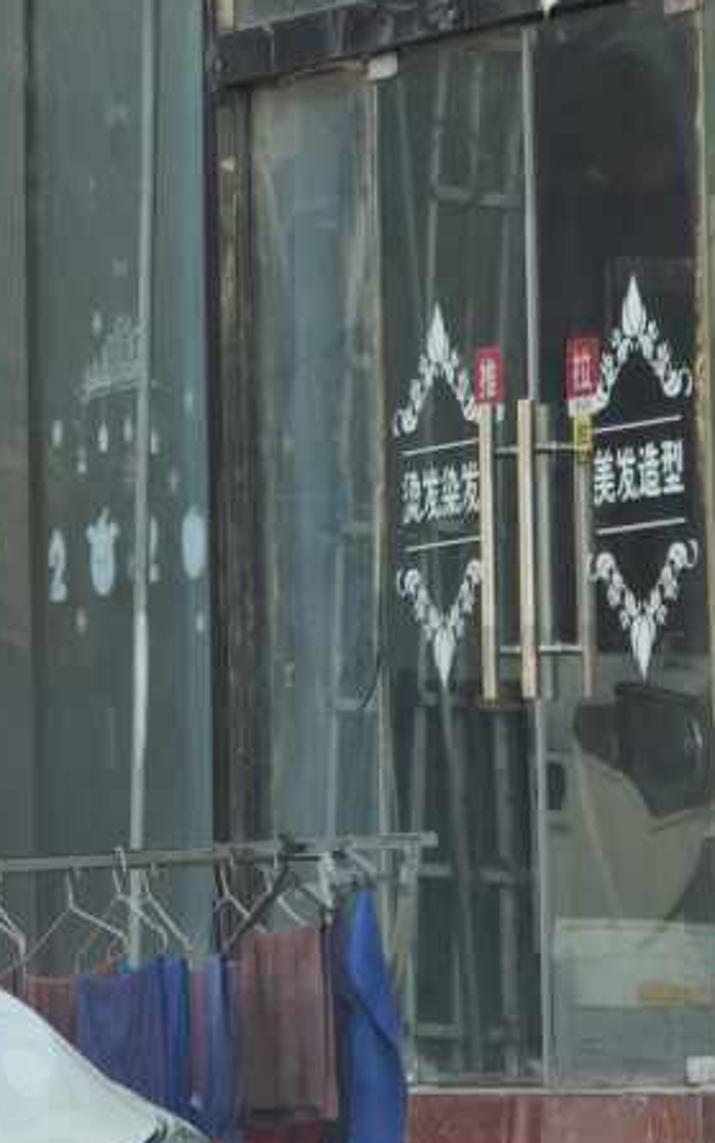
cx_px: 8
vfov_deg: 5.7
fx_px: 11373
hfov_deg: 3.6
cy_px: -215
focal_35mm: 365
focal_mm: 19.4
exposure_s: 1/120
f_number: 2.5
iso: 50
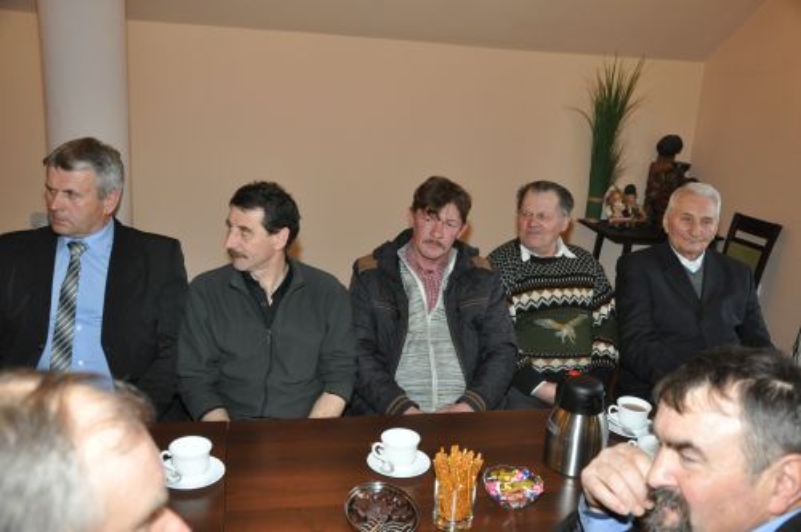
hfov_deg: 59.6
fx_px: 700
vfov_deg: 41.6
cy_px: 266
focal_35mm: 32
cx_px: 400
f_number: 4
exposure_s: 1/60
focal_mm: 21
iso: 800
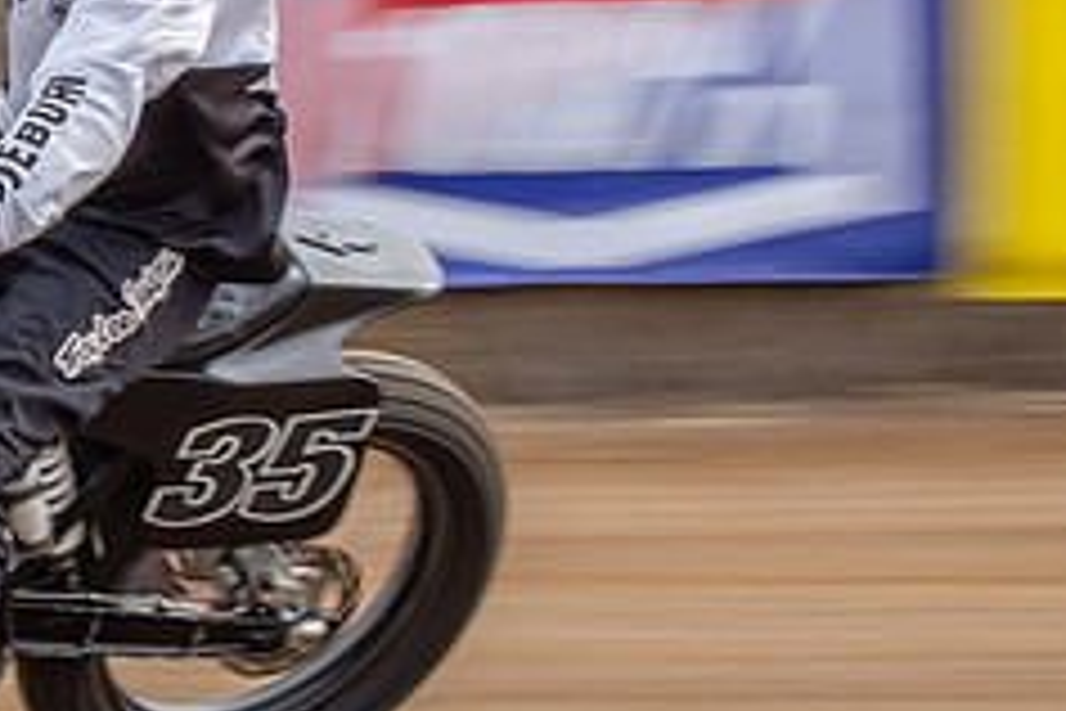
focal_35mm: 228
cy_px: 182
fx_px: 6751
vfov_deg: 6.0
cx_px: -225
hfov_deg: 8.9
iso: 125
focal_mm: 62
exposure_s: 1/100
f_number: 13
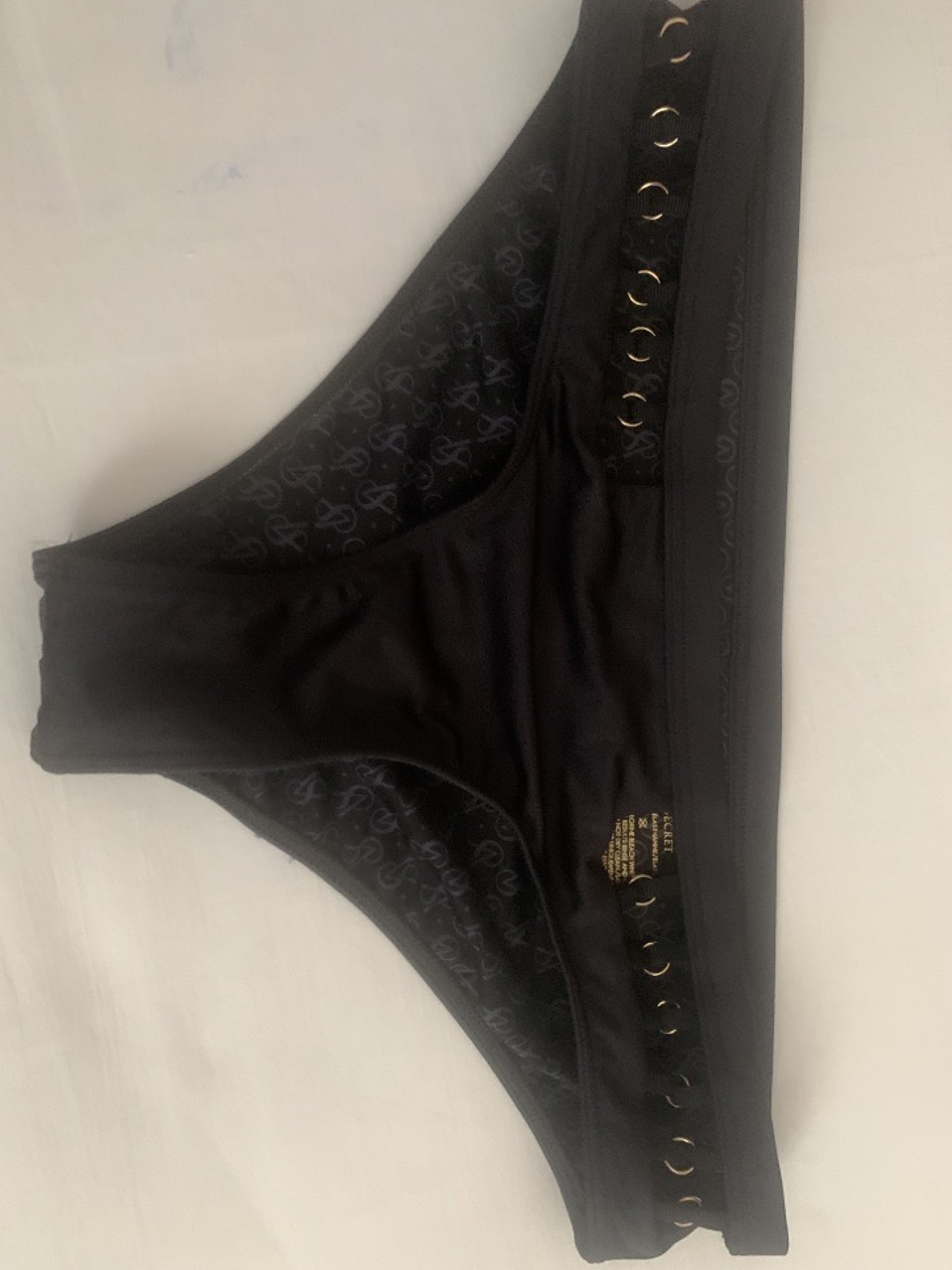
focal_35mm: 27
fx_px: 990
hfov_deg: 51.3
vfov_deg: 65.3
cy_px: 646
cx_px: 479
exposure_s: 1/26
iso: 800
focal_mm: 4.25
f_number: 1.8
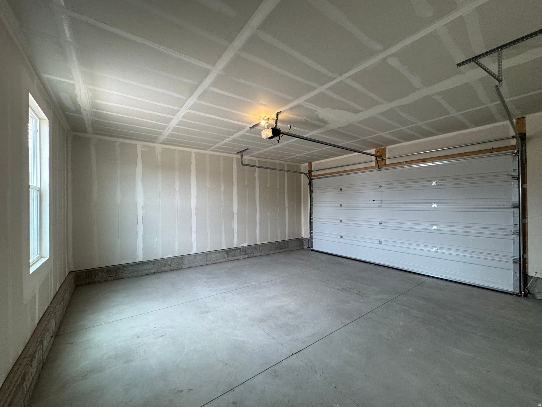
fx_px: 219
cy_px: 204
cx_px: 271
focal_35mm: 14
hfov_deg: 102.1
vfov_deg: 85.7
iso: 200
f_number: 2.2
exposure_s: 1/120
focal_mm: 2.22
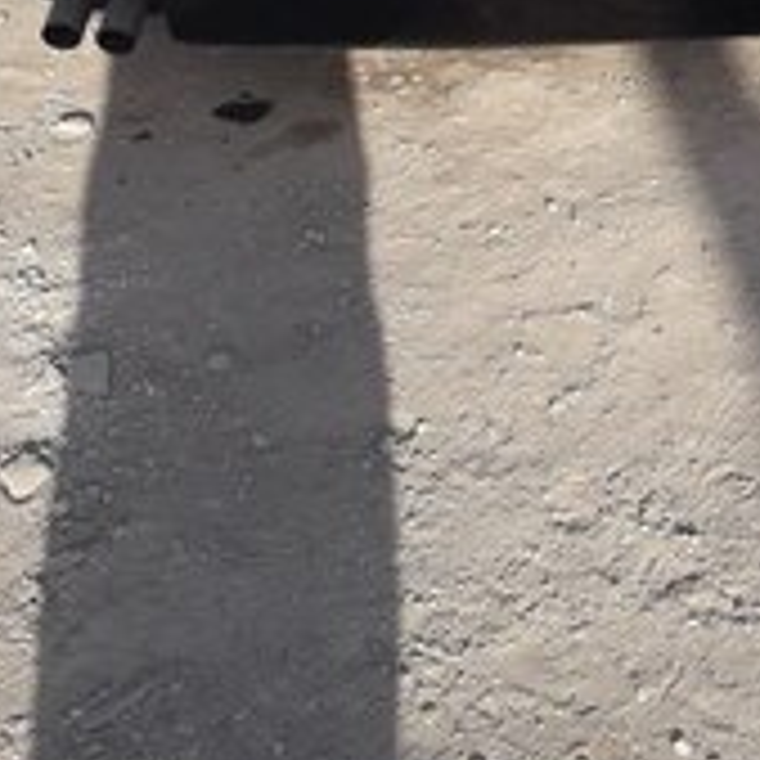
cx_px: 517
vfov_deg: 22.2
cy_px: -216
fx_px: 1739
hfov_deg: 24.5
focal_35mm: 70
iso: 40
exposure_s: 1/978
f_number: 1.9
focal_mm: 3.6
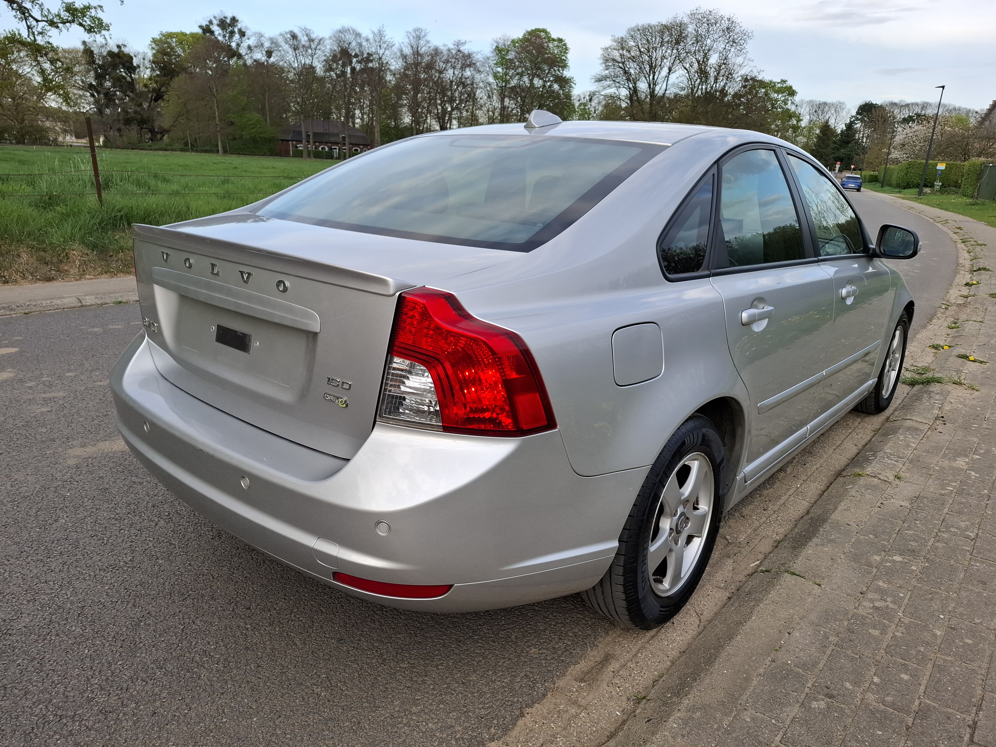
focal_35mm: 23
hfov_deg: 73.9
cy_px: 374
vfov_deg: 58.9
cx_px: 498
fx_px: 662
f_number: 1.8
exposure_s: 1/521
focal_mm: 5.54
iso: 50
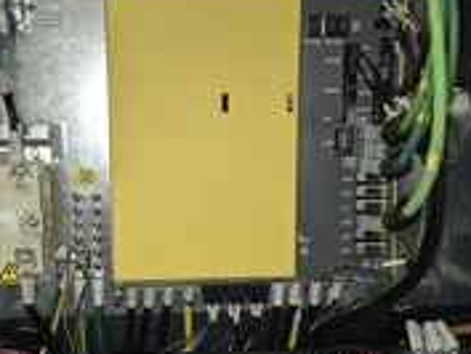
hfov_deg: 36.7
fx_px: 708
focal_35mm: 52
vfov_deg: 27.9
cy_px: 240
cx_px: 208
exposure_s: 1/11
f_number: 1.8
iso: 125
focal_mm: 5.4
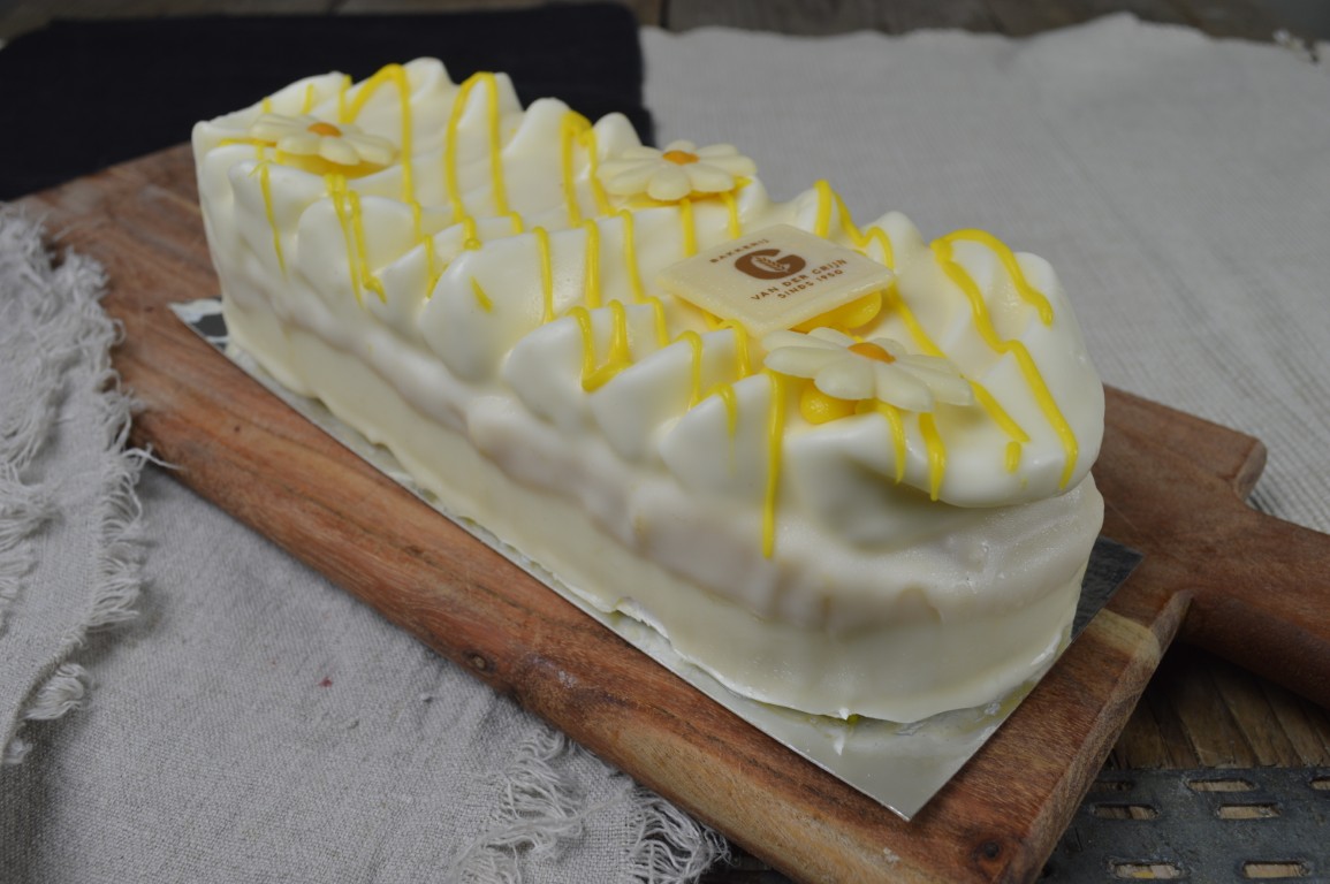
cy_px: 442
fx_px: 1218
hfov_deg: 57.3
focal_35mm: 33
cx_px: 665
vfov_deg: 39.9
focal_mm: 22
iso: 100
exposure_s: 1/15
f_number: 7.1
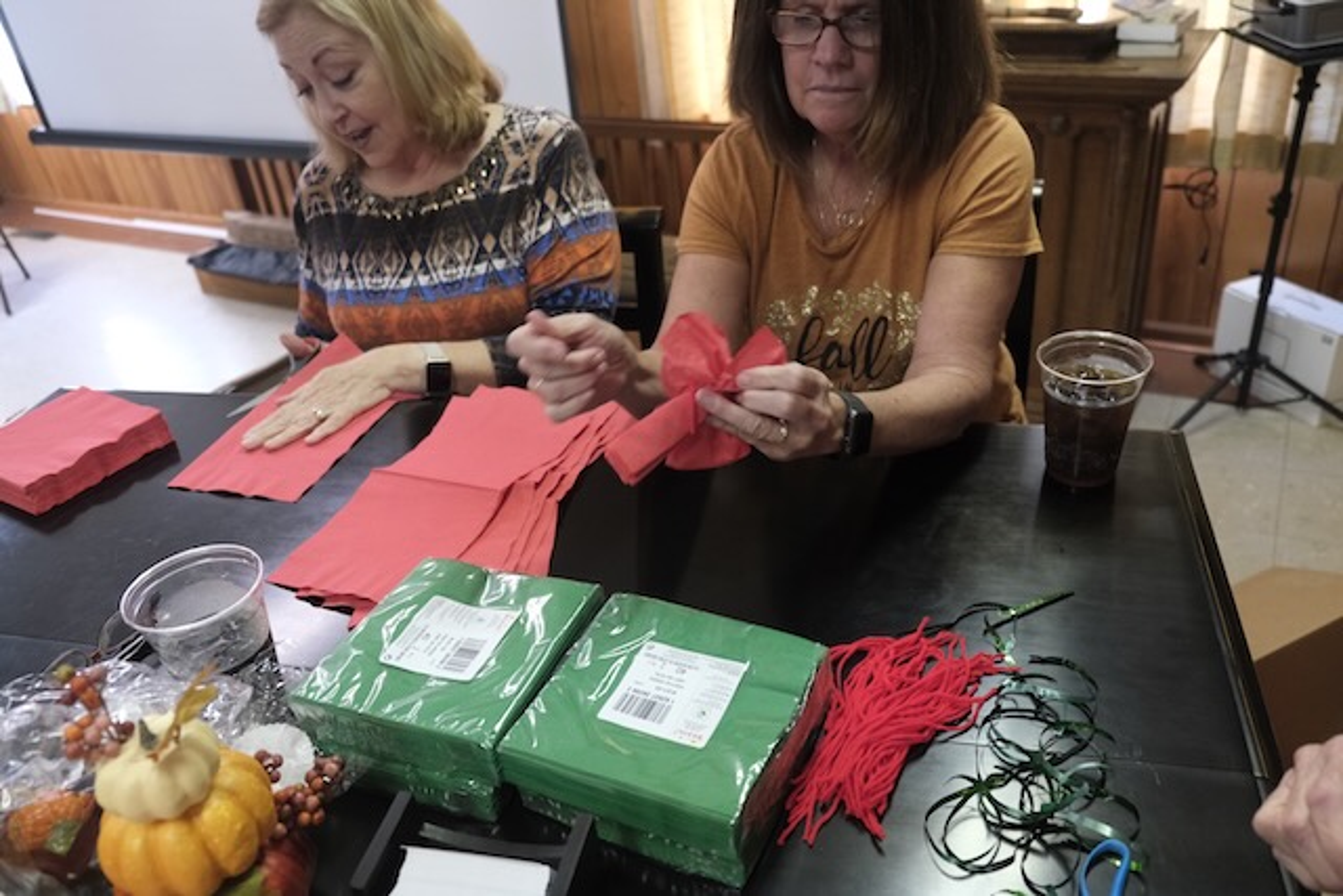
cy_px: 448
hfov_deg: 67.4
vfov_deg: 48.0
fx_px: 1007
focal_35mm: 27
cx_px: 672
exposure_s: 1/100
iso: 1600
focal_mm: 18
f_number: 2.8
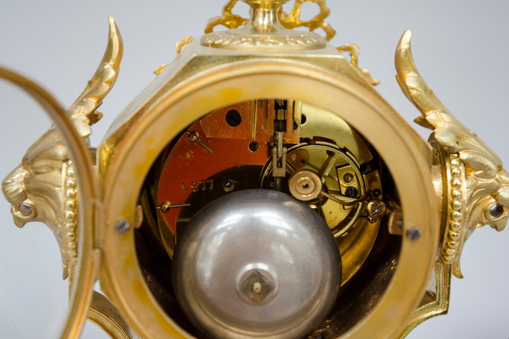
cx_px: 254
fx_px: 1188
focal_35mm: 84
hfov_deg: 24.2
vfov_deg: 16.3
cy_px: 170
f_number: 4.5
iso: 1600
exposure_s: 1/60
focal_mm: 56
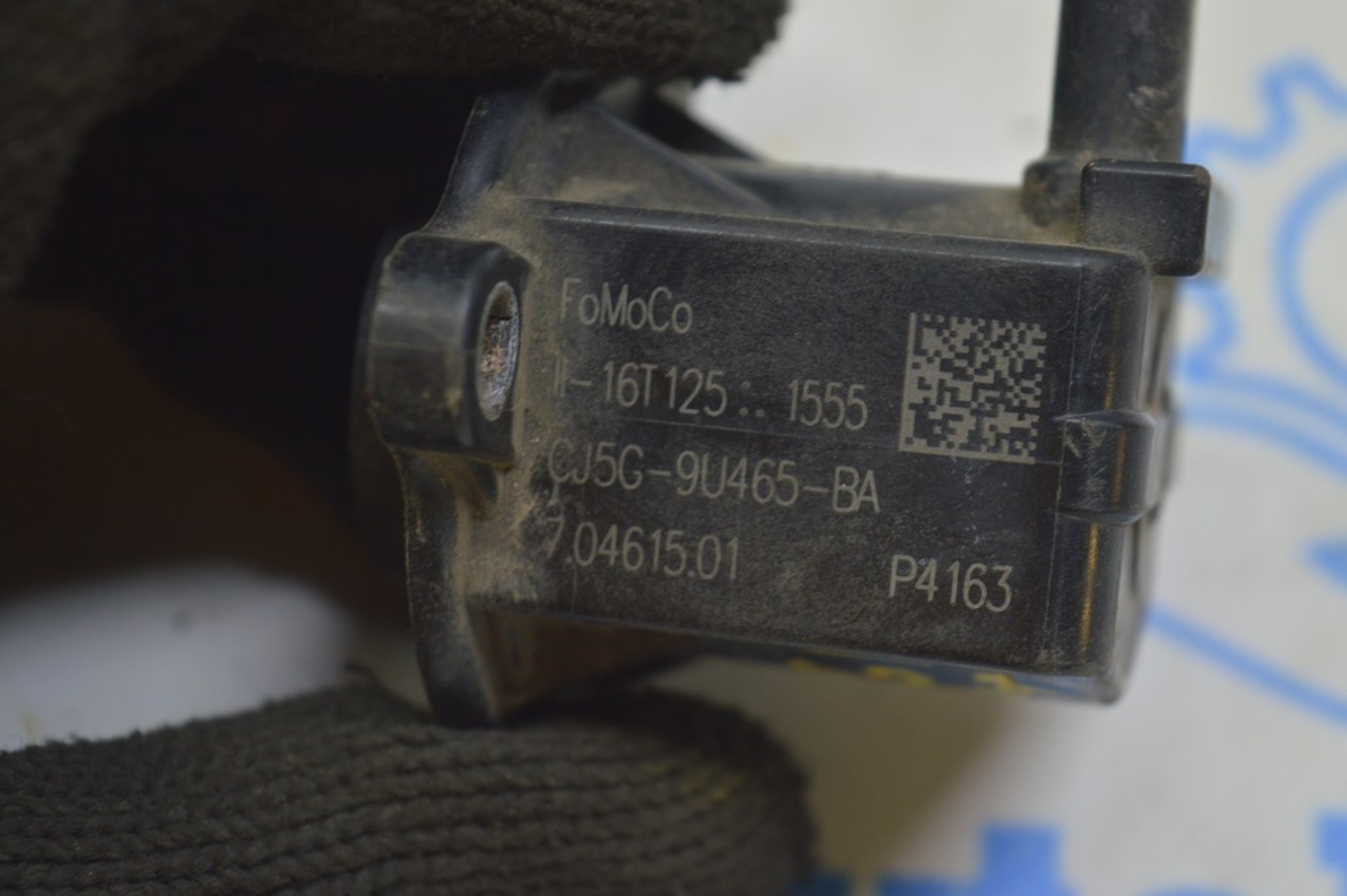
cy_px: 448
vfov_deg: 16.5
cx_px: 674
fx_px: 3084
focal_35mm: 82
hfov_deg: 24.6
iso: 400
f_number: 5.6
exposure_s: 1/20
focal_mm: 55
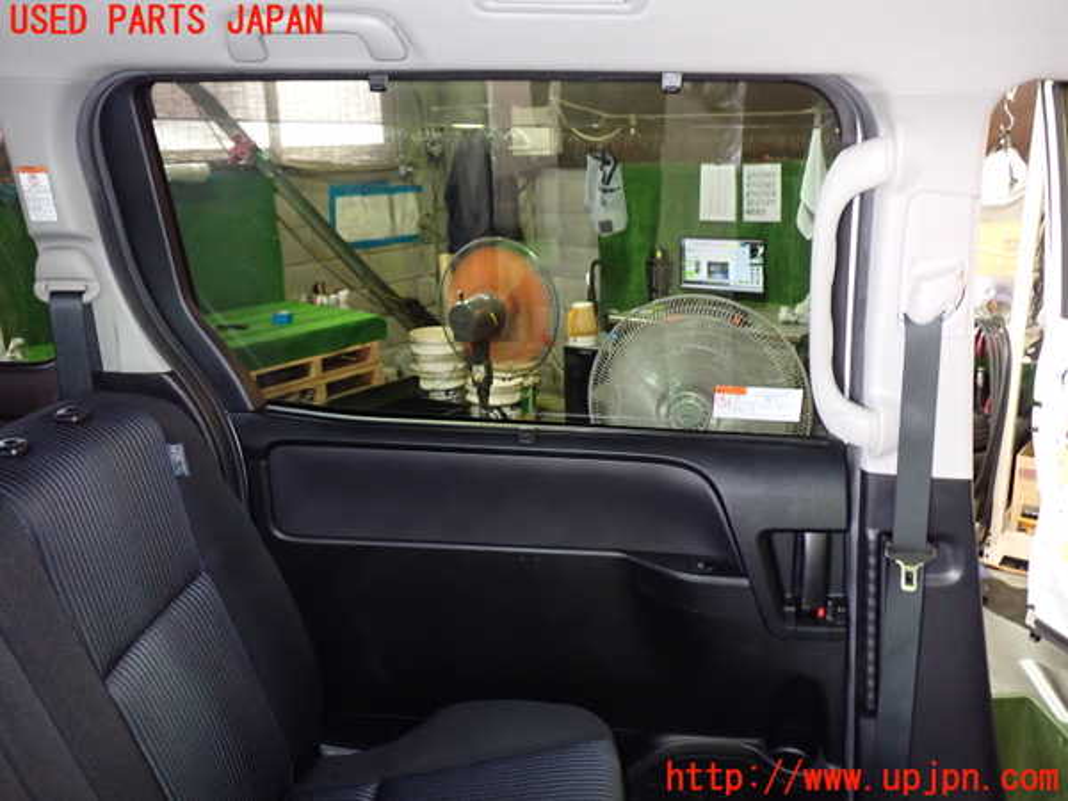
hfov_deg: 60.0
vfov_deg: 46.8
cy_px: 400
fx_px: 926
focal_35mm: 30
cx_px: 534
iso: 640
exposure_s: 1/30
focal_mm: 5.4
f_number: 2.3
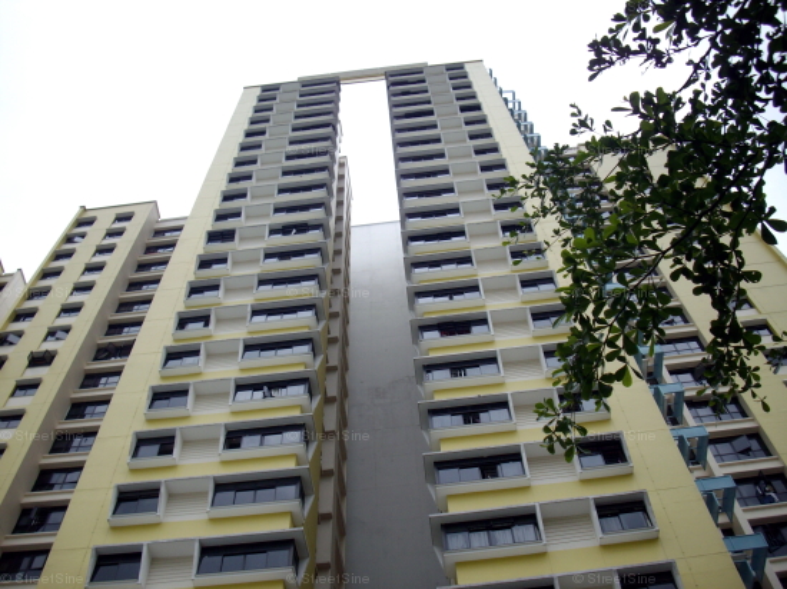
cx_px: 394
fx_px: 841
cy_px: 294
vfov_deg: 38.6
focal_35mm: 37
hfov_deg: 50.2
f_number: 5.6
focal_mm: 6.2
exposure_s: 1/100
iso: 80
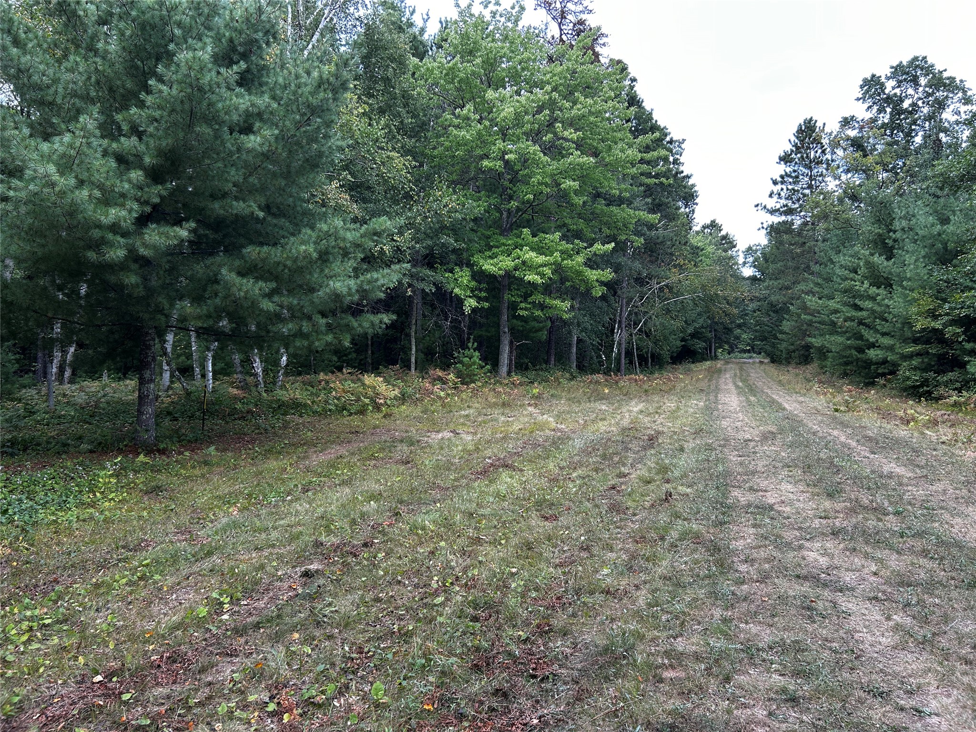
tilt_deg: +0.7
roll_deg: -0.2
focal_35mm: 26
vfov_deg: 53.1
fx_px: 733
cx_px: 488
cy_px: 366
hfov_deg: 67.3
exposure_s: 1/307
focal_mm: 5.7
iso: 50
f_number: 1.5
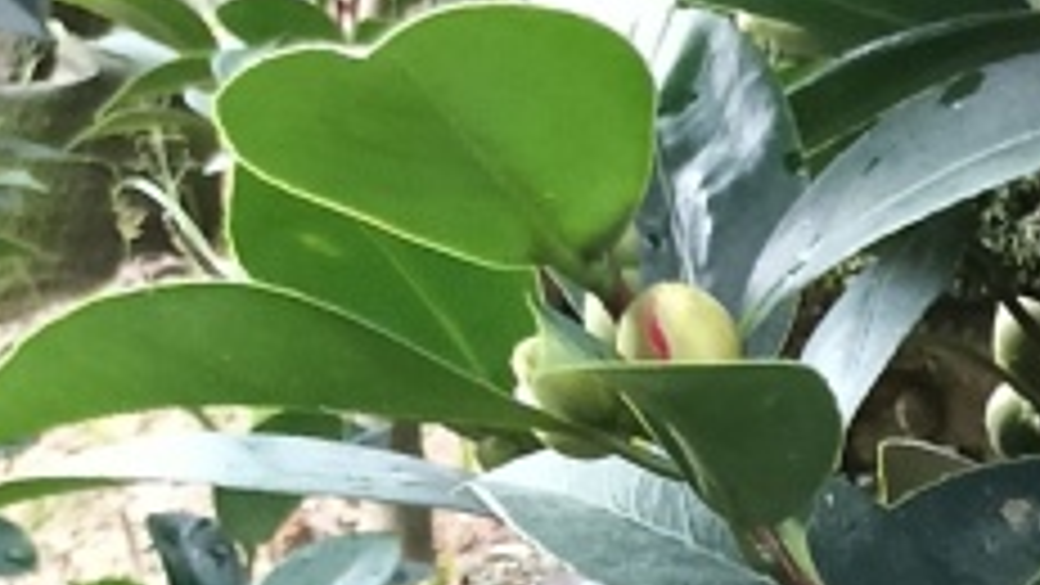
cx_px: 1688
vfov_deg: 7.8
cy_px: 1712
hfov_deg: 14.4
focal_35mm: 136
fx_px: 3751
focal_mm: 3.61
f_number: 1.8
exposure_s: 1/100
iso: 200
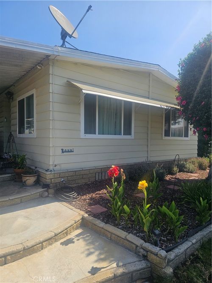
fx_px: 188
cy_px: 142
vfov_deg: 73.9
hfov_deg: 58.9
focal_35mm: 23
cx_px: 106
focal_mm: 6.3
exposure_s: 1/603
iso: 10
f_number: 1.7
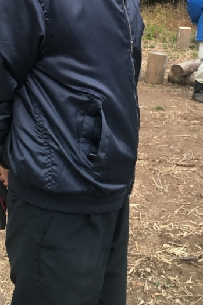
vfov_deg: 31.8
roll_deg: +1.8
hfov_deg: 23.0
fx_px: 499
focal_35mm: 59
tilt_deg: -2.5
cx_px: 82
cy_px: 14
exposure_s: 1/30
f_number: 2.2
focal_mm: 4.15
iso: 32
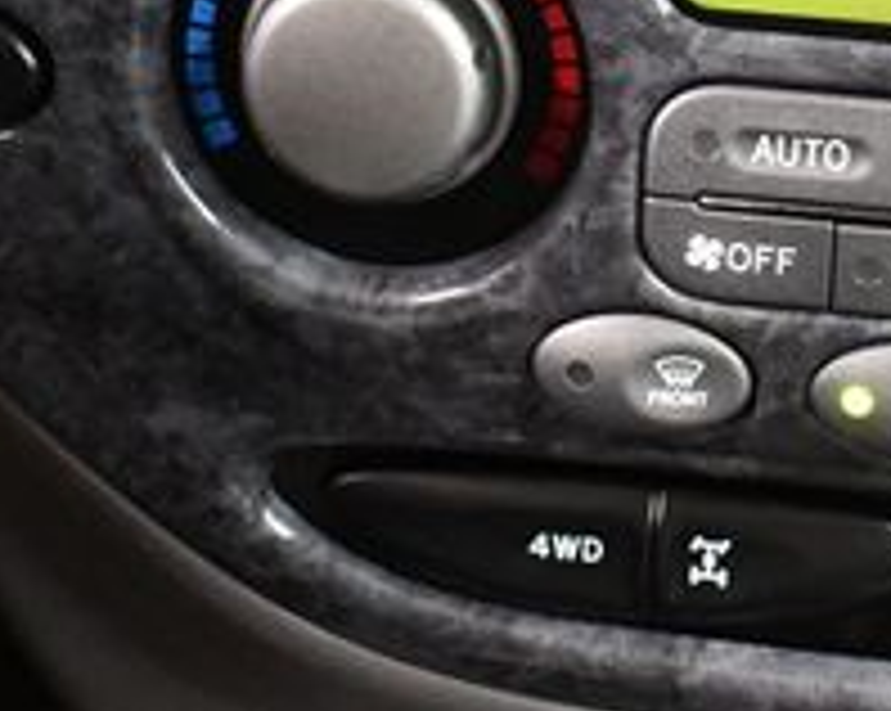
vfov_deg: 16.3
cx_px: 922
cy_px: 261
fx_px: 2476
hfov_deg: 19.7
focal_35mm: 94
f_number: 3.8
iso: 7200
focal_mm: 21
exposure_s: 1/60
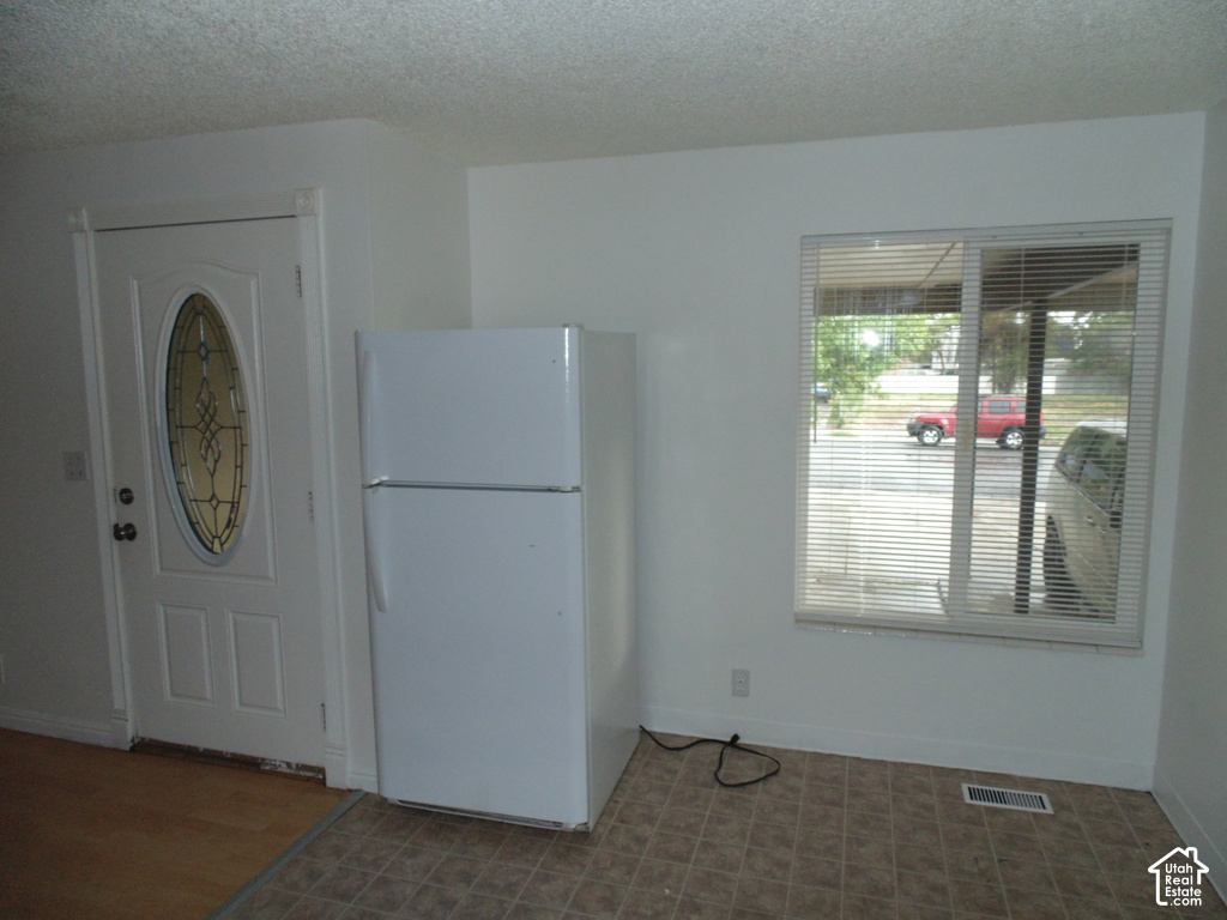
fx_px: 780
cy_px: 460
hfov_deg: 76.4
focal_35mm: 22
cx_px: 614
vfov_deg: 61.1
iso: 200
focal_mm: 4
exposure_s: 1/30
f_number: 3.1
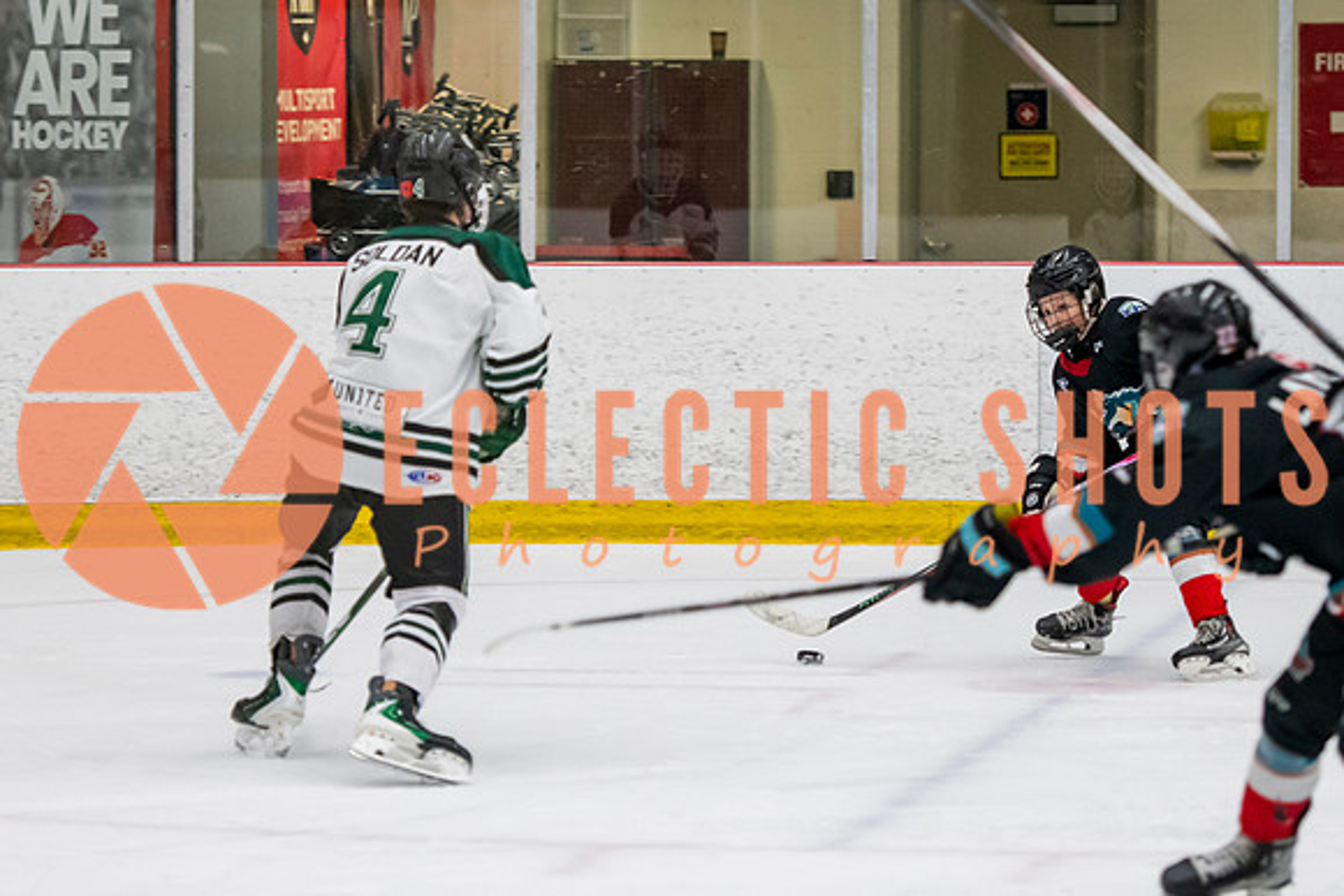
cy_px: 378
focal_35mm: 198
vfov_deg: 6.9
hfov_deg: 10.4
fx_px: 7394
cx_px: 642
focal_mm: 110
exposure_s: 1/640
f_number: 3.2
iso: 2000
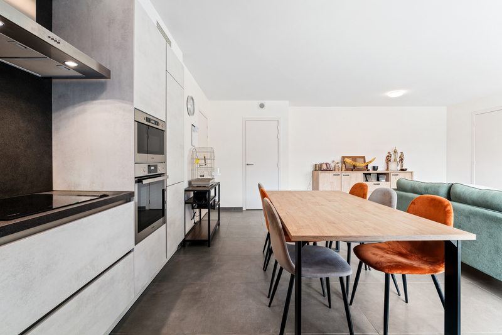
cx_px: 251
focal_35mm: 16
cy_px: 168
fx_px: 223
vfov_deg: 73.7
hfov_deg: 96.7
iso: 250
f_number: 11
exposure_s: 1/1.67
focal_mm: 16
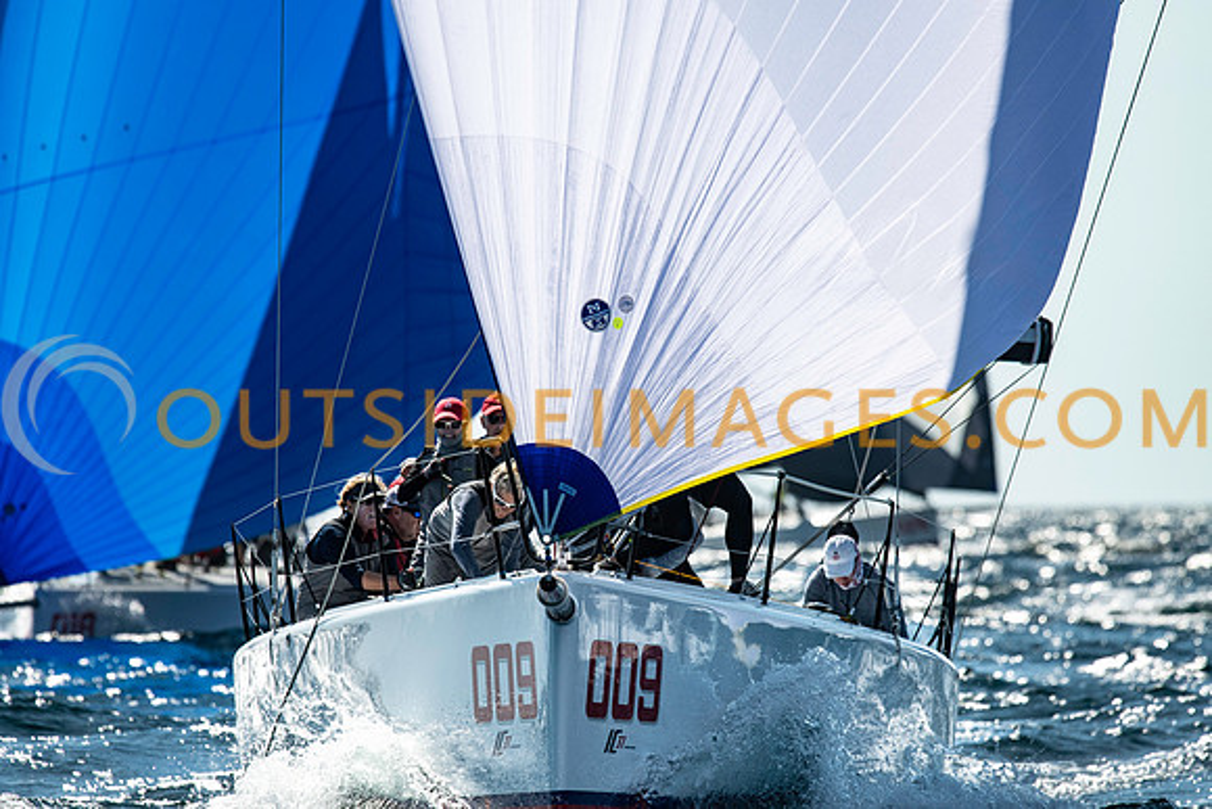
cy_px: 404
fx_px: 15280
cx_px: 606
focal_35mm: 454
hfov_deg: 4.5
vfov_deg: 3.0
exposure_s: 1/4000
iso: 320
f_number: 5
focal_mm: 300
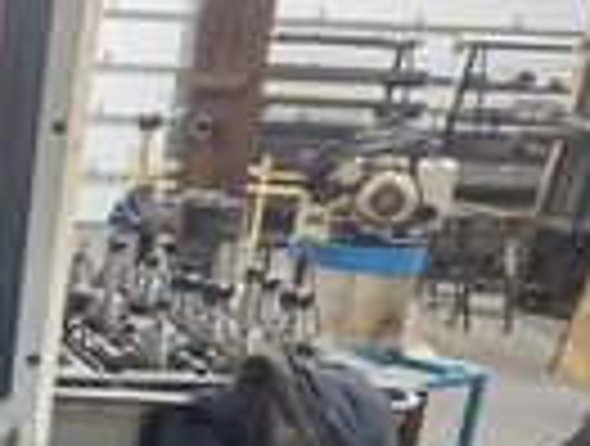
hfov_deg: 23.2
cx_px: -257
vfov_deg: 20.4
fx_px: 1196
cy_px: 455
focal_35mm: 70
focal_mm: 5.56
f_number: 1.8
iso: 863
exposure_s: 1/60
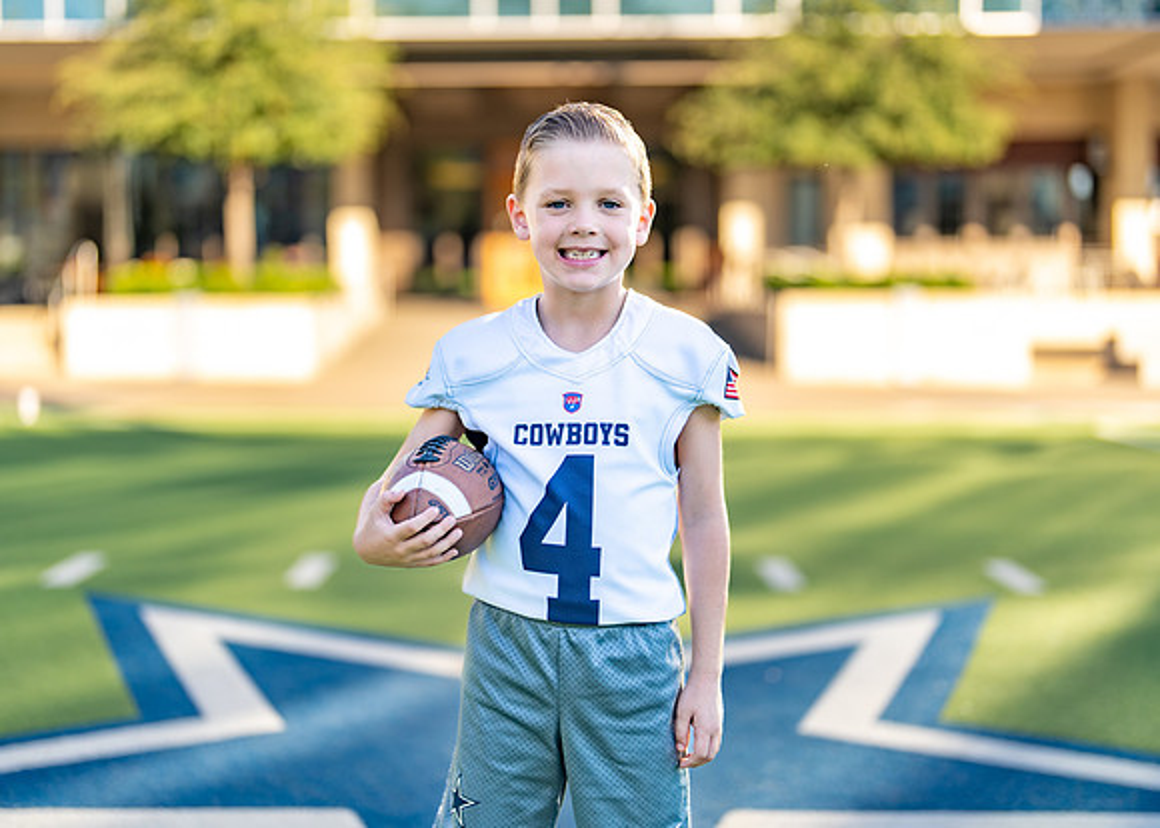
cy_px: 395
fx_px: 1866
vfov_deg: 25.0
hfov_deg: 34.5
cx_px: 576
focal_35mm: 57
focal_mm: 50
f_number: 1.2
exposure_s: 1/2500
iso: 100
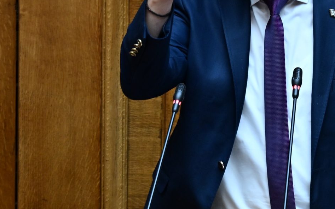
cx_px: 397
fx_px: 7551
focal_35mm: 827
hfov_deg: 2.5
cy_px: 74
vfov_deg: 1.6
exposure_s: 1/250
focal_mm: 300
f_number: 6
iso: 1800
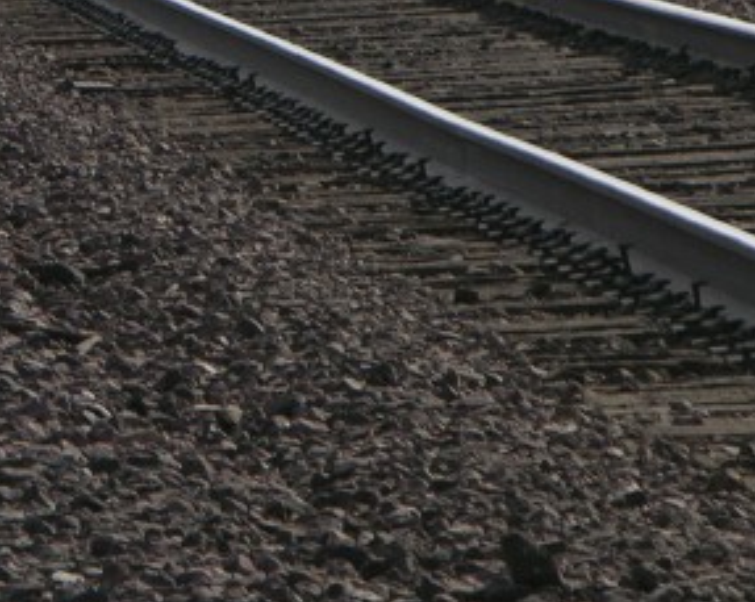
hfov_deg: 2.9
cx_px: -318
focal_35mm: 662
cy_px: -276
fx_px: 14777
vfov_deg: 2.3
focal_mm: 48.5
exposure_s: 1/310
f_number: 5.7
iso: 50
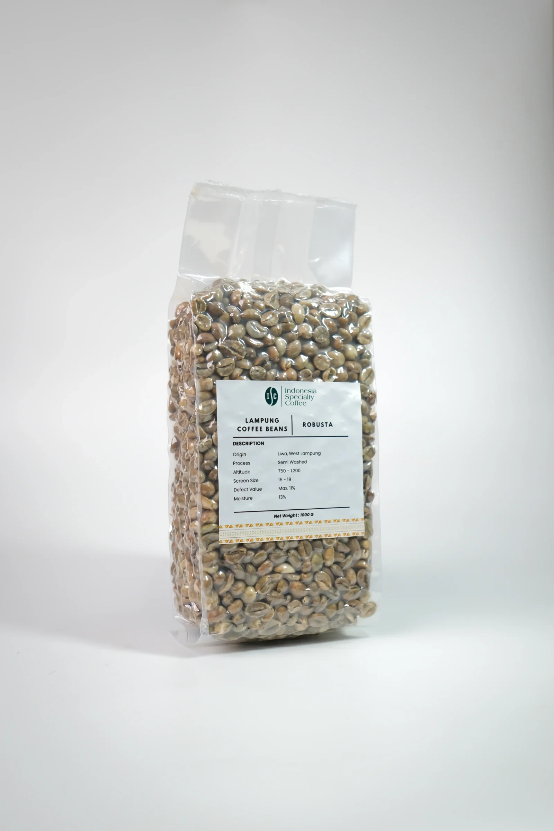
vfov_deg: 54.4
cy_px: 416
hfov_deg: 37.9
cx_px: 277
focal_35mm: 35
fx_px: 808
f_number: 3.2
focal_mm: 23
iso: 200
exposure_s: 1/125
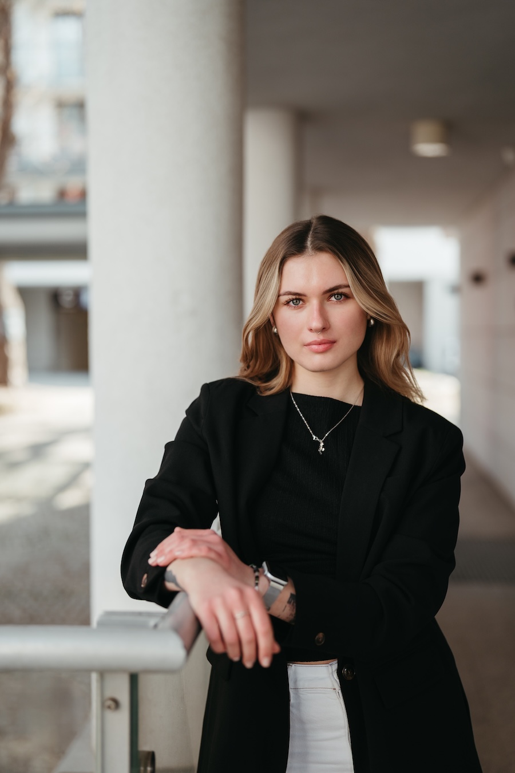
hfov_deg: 27.0
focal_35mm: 50
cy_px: 386
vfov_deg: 39.6
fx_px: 1073
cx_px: 258
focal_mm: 50
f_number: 1.8
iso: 100
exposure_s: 1/640
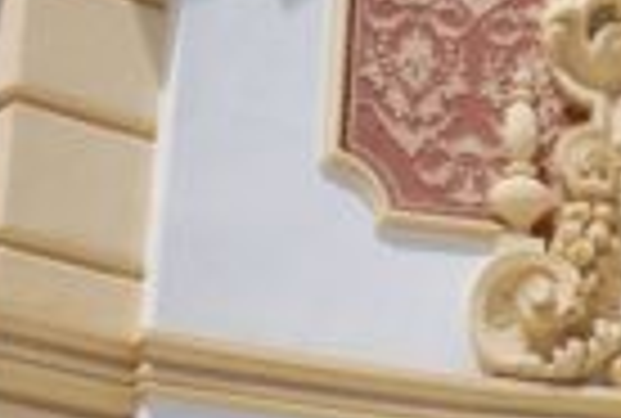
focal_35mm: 190
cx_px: 1066
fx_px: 3285
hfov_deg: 10.3
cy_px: 43
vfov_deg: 7.3
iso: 100
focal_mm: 35
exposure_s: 1/250
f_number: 9
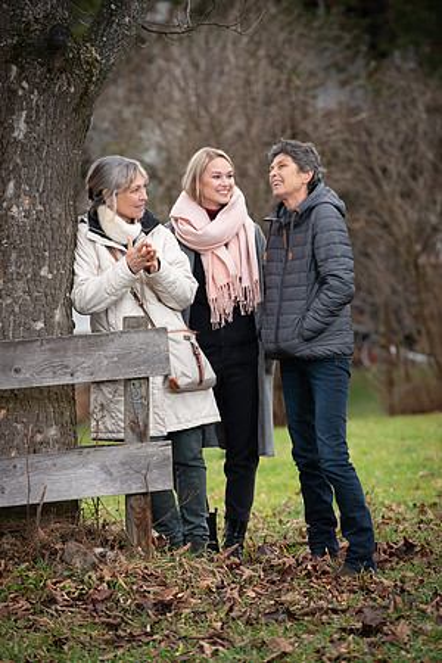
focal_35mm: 200
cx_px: 221
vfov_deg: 10.3
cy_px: 332
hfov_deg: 6.9
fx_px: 3683
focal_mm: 200
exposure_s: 1/250
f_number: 5
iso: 800
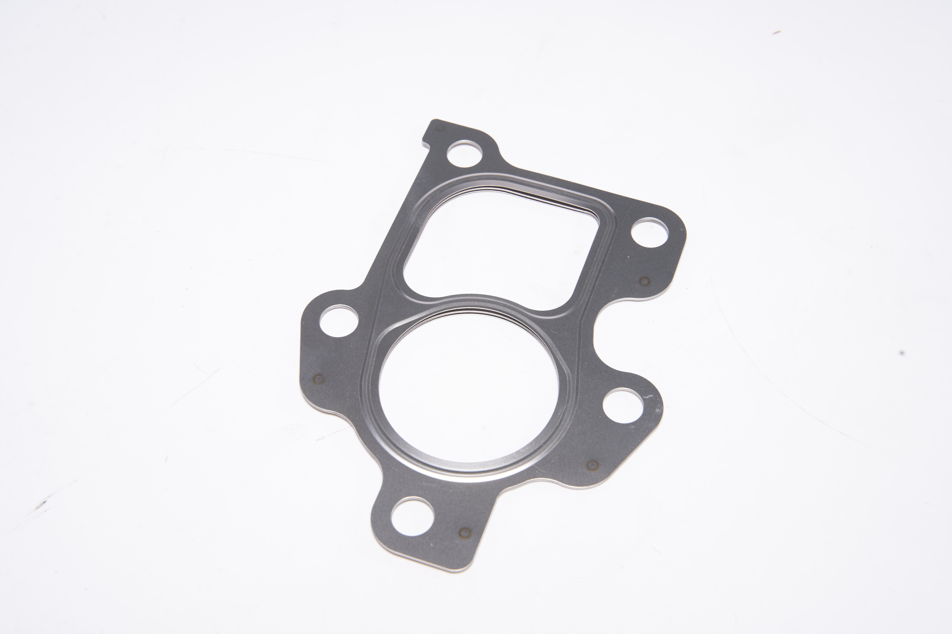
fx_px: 1296
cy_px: 317
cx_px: 476
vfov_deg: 27.5
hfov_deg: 40.3
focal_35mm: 49
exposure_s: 1/100
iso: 100
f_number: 14
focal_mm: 49
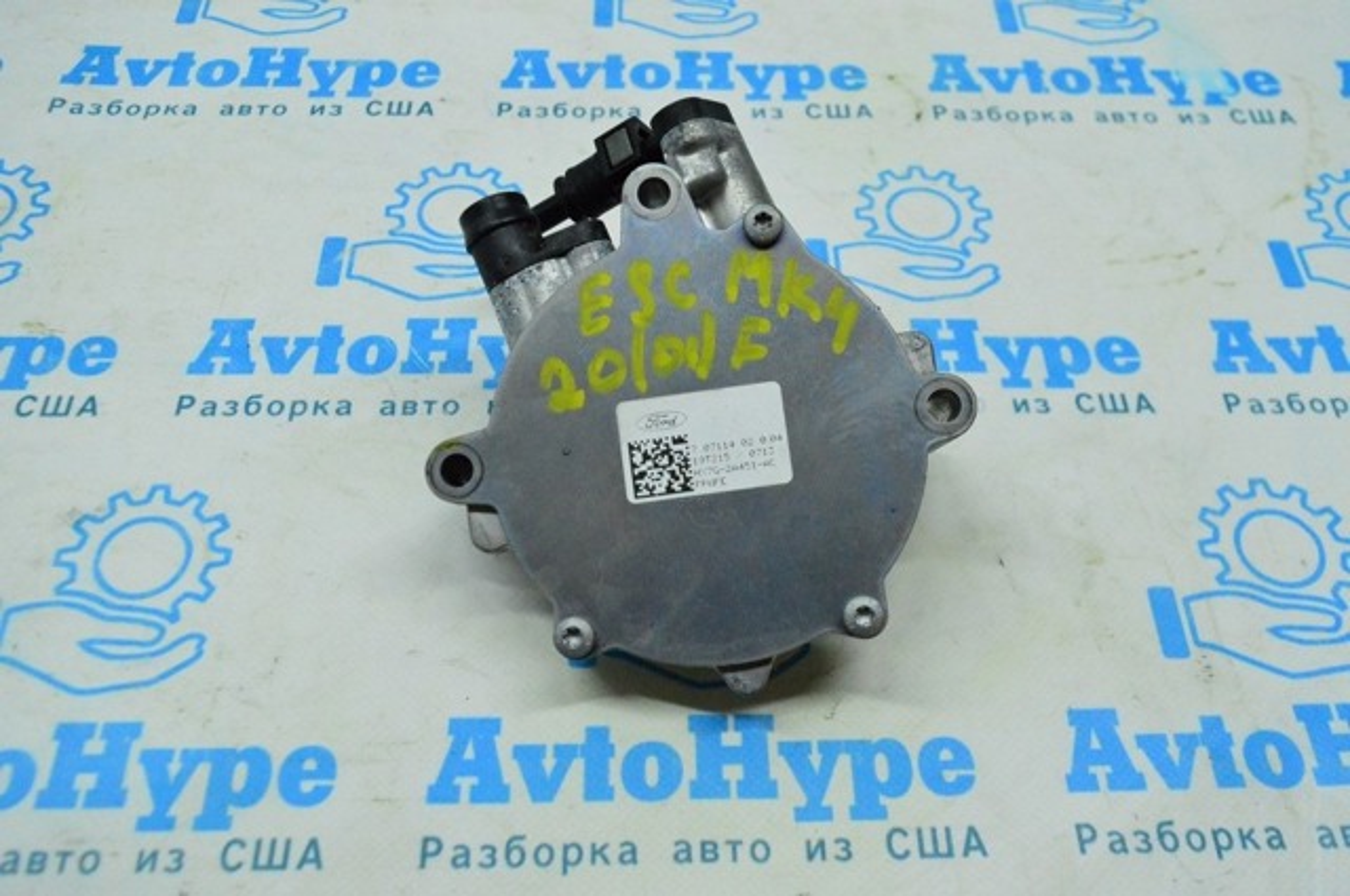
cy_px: 448
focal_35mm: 33
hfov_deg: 57.3
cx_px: 675
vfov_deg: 39.9
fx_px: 1236
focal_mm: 22
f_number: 6.3
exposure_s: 1/640
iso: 6400
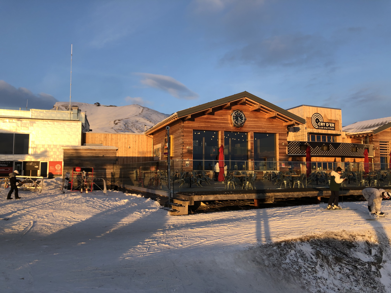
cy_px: 146
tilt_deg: +5.0
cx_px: 196
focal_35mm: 28
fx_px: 316
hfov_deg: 63.4
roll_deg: +0.4
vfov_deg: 49.7
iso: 20
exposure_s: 1/316
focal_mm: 4
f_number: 1.8
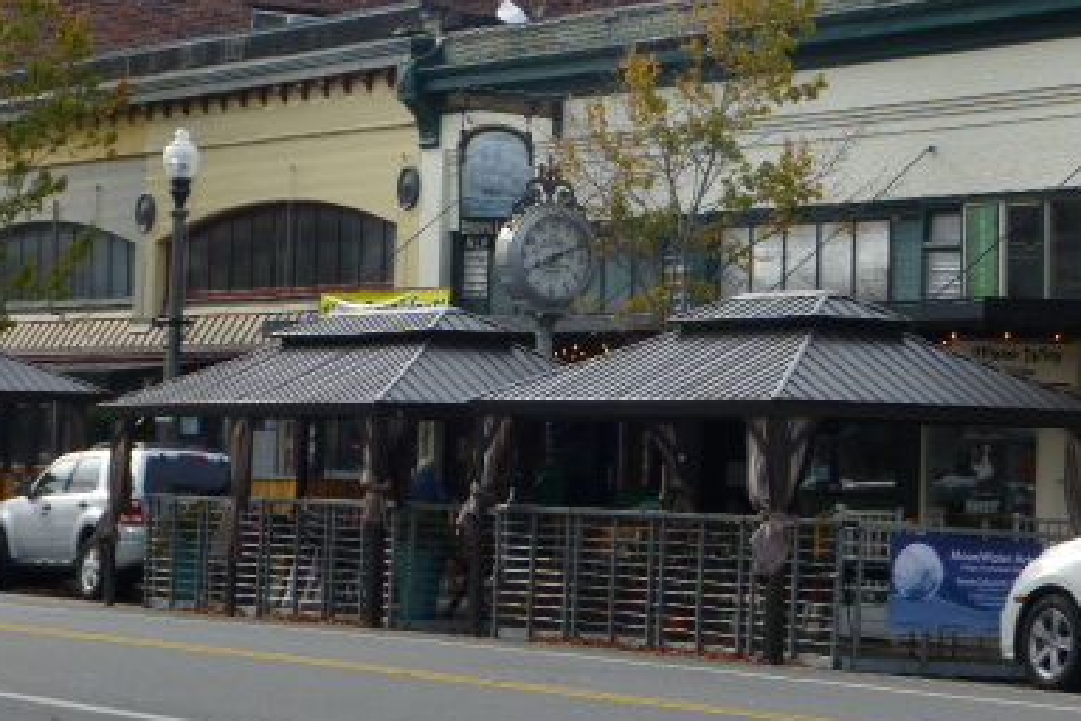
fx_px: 4113
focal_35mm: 137
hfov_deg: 15.0
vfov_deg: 10.0
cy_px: 152
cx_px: 569
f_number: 5.1
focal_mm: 14.2
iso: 100
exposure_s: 1/250
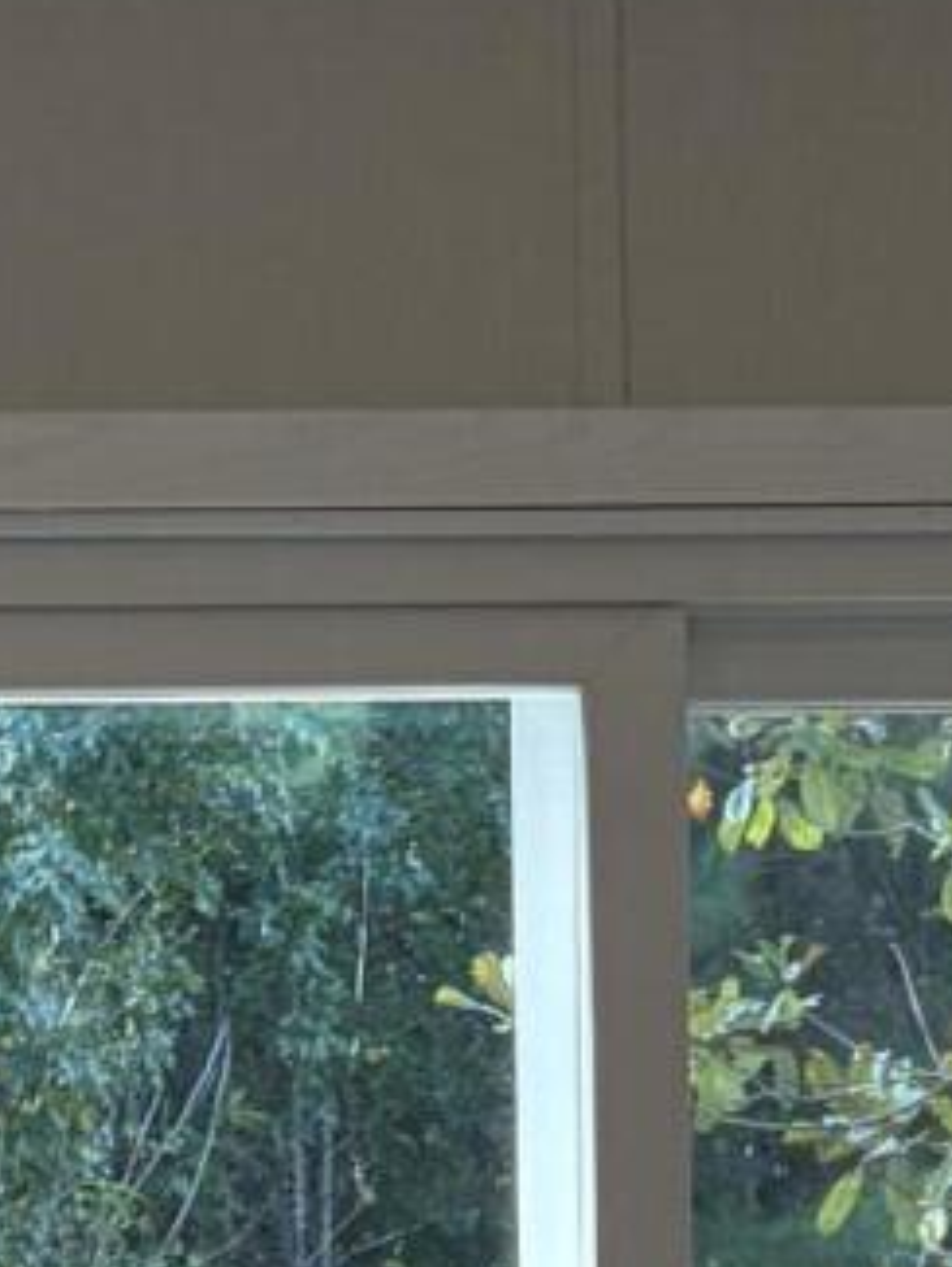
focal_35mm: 160
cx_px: 503
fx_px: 5863
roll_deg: +0.6
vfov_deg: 11.1
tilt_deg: -9.2
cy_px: 2596
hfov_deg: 9.3
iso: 64
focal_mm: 5.96
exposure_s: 1/120
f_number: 1.6
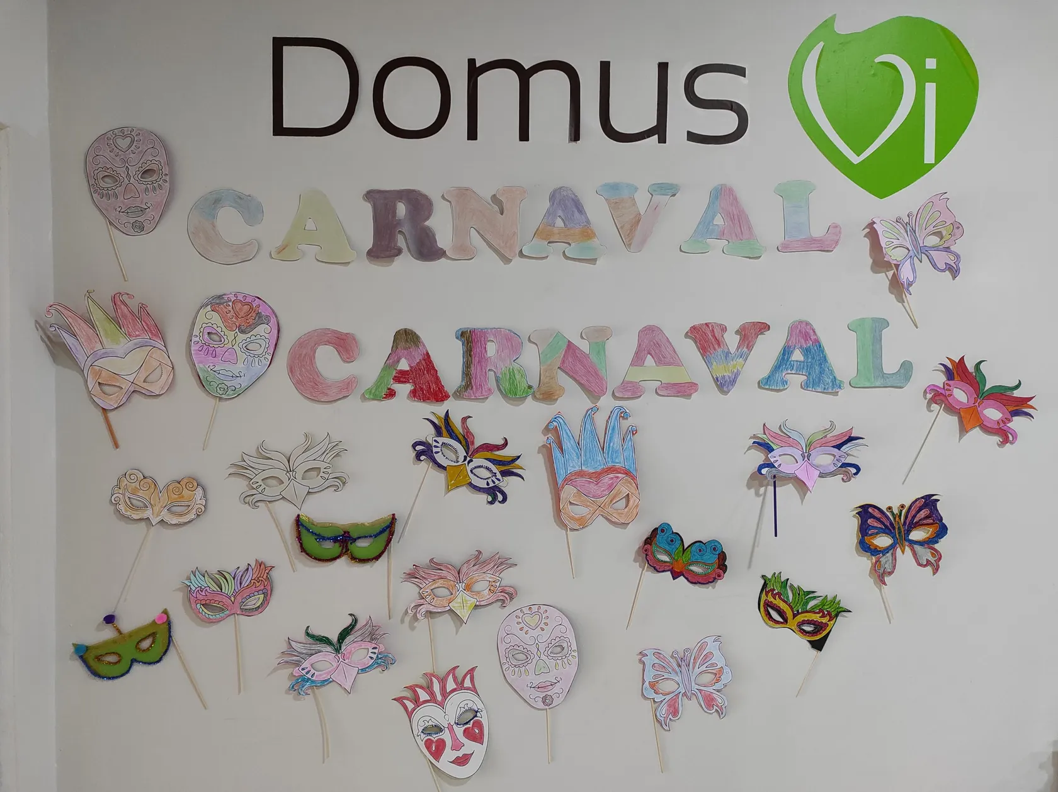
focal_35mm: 25
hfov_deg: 69.4
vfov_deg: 54.8
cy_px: 396
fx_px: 764
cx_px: 529
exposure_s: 1/33
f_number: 1.89
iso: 570
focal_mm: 5.43
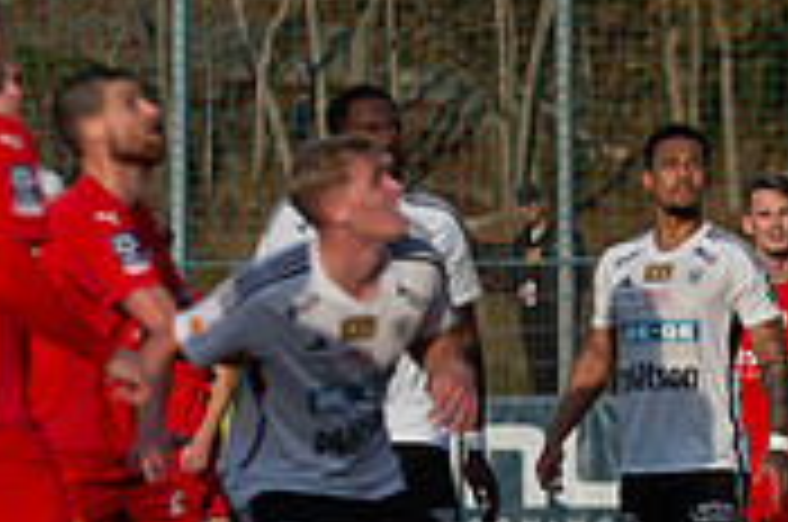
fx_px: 10728
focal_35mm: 491
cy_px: 392
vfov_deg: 2.8
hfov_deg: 4.2
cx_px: 941
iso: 280
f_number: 4
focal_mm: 140
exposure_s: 1/1250
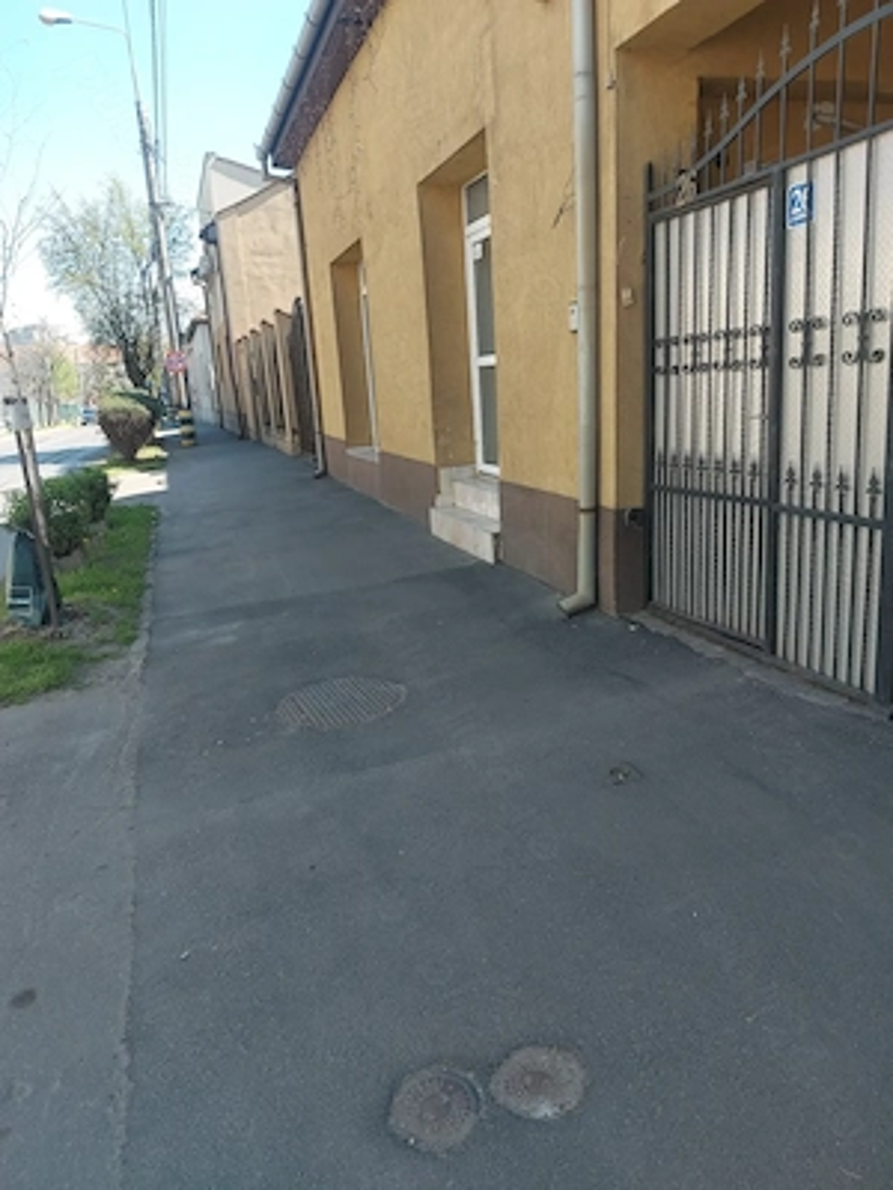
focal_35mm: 24
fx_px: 826
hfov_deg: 56.8
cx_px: 446
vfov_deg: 71.6
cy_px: 595
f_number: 1.8
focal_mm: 5.23
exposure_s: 1/256
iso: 32
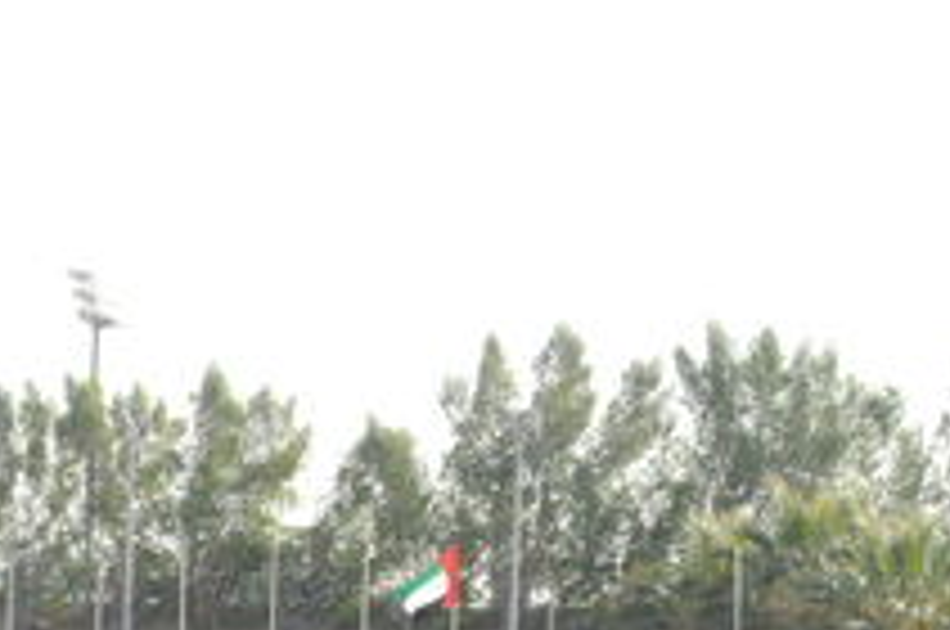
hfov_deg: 9.0
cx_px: 212
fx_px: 6007
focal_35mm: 228
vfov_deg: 5.9
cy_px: 952
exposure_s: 1/125
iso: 500
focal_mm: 50
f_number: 16
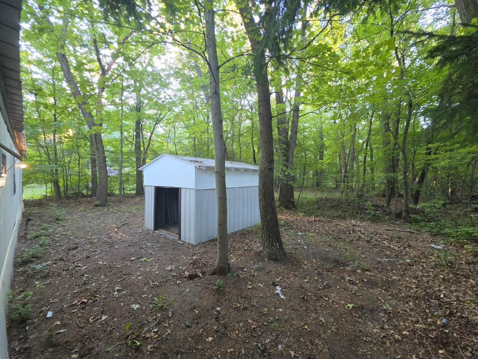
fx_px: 180
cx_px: 239
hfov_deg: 106.2
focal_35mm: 13
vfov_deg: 89.9
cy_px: 180
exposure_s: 1/60
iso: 250
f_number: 1.9
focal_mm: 2.2
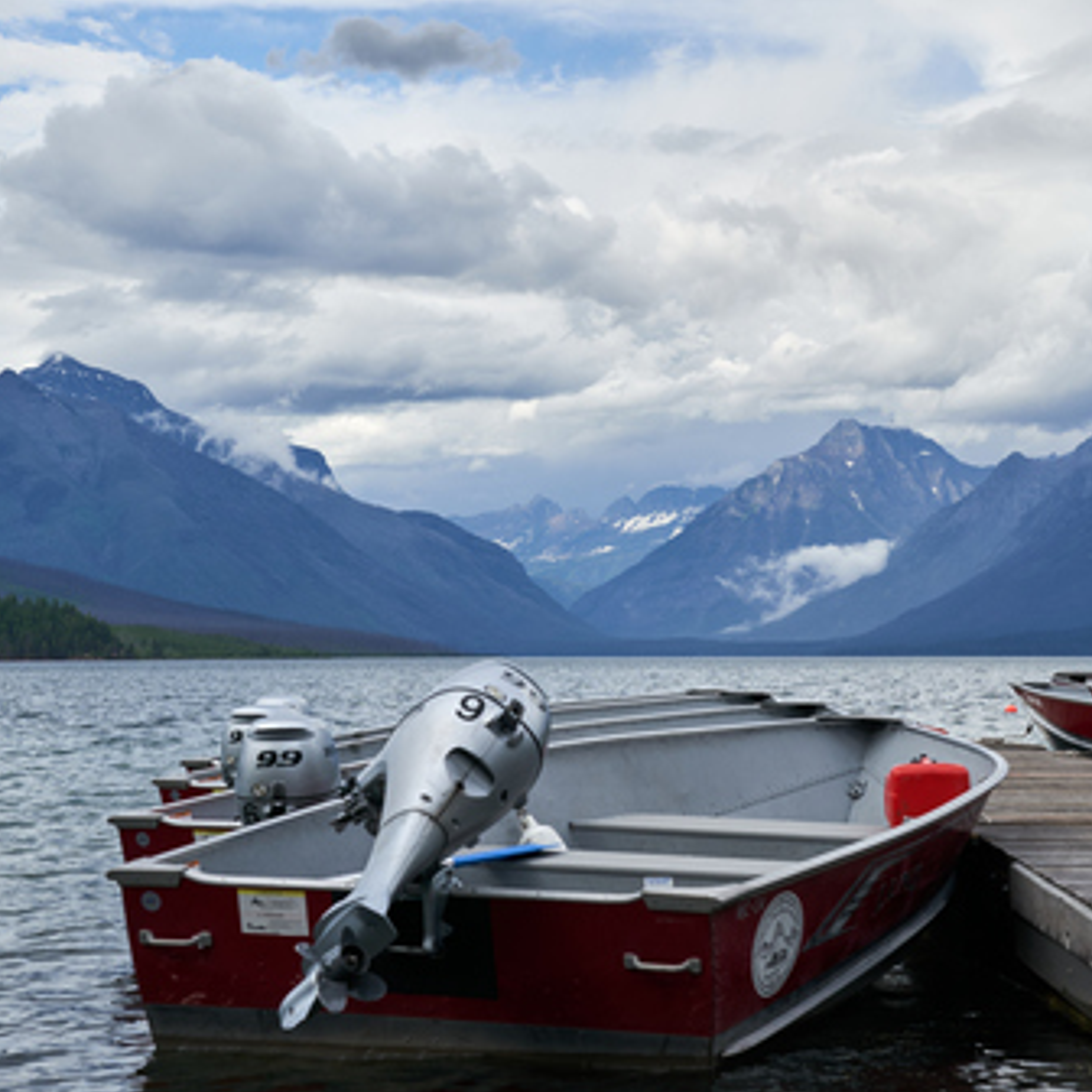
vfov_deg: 18.9
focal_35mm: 92
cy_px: 541
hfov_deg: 18.9
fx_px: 3284
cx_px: 630
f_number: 11
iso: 160
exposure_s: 1/160
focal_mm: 65
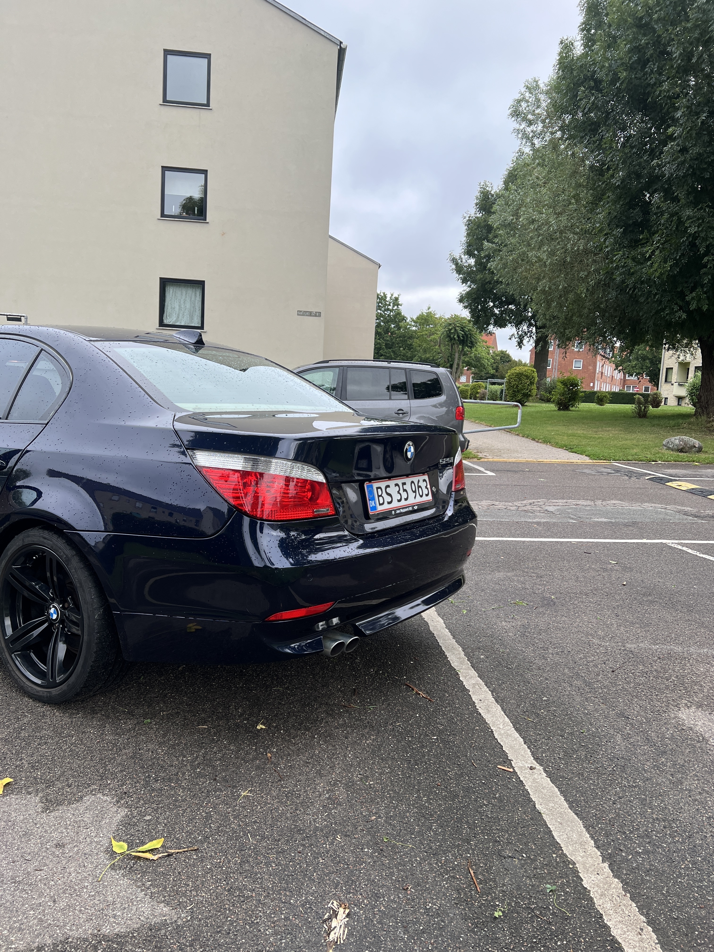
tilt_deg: -3.9
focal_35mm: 26
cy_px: 476
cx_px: 357
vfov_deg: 67.3
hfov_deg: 53.1
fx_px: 715
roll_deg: -1.5
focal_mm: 5.7
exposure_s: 1/696
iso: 50
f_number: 1.5
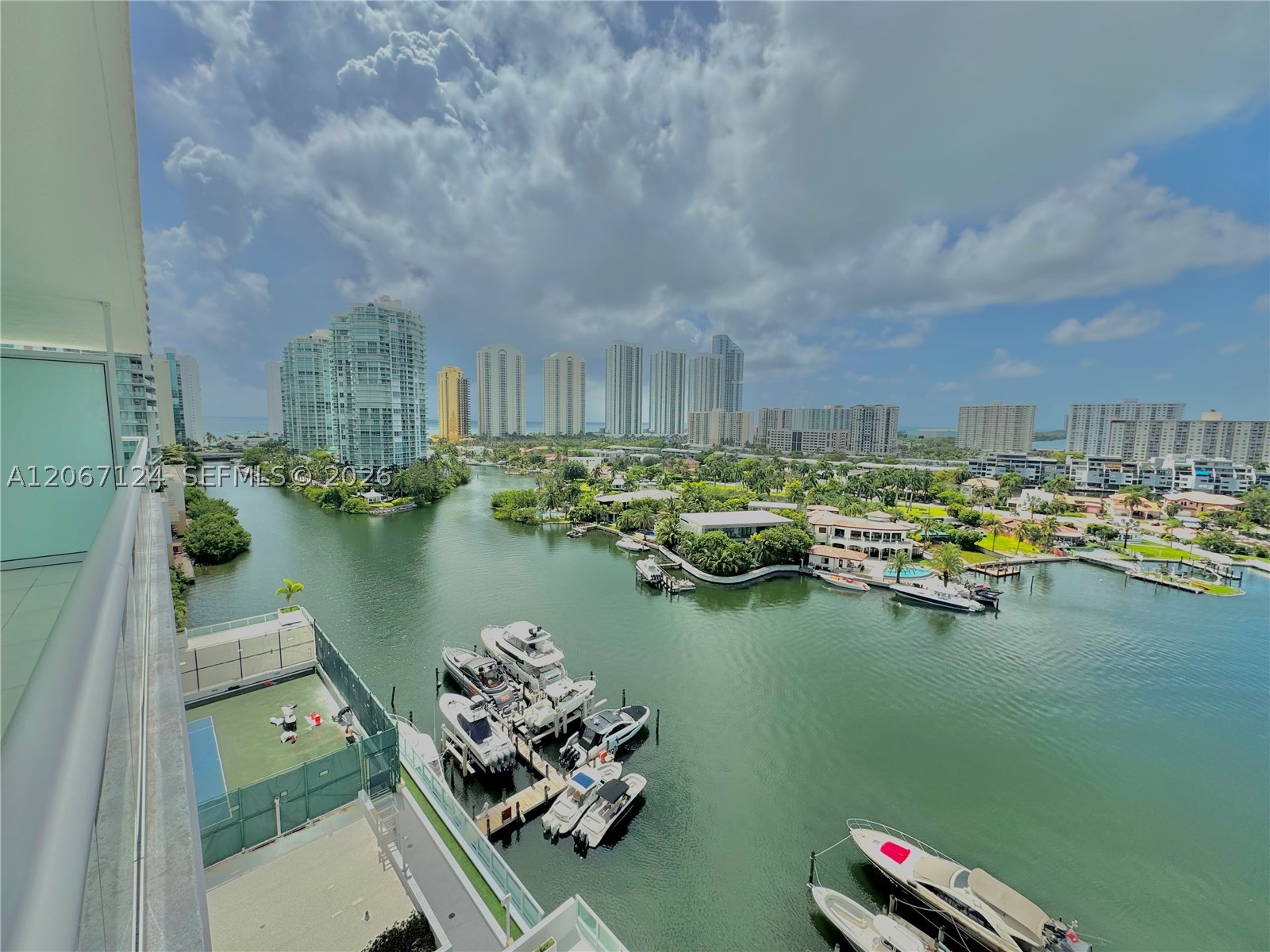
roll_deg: -0.9
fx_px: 514
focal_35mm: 14
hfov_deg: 102.1
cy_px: 476
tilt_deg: -6.4
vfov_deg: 85.7
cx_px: 635
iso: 50
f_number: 2.2
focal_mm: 2.22
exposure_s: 1/2674
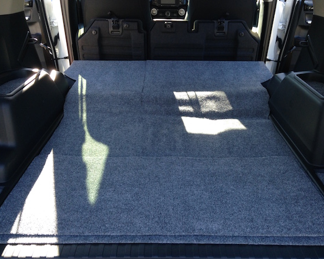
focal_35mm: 35
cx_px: 169
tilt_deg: -26.8
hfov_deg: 51.5
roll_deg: +1.2
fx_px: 336
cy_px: 130
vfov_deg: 42.2
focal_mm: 4.12
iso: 80
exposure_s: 1/120
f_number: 2.4
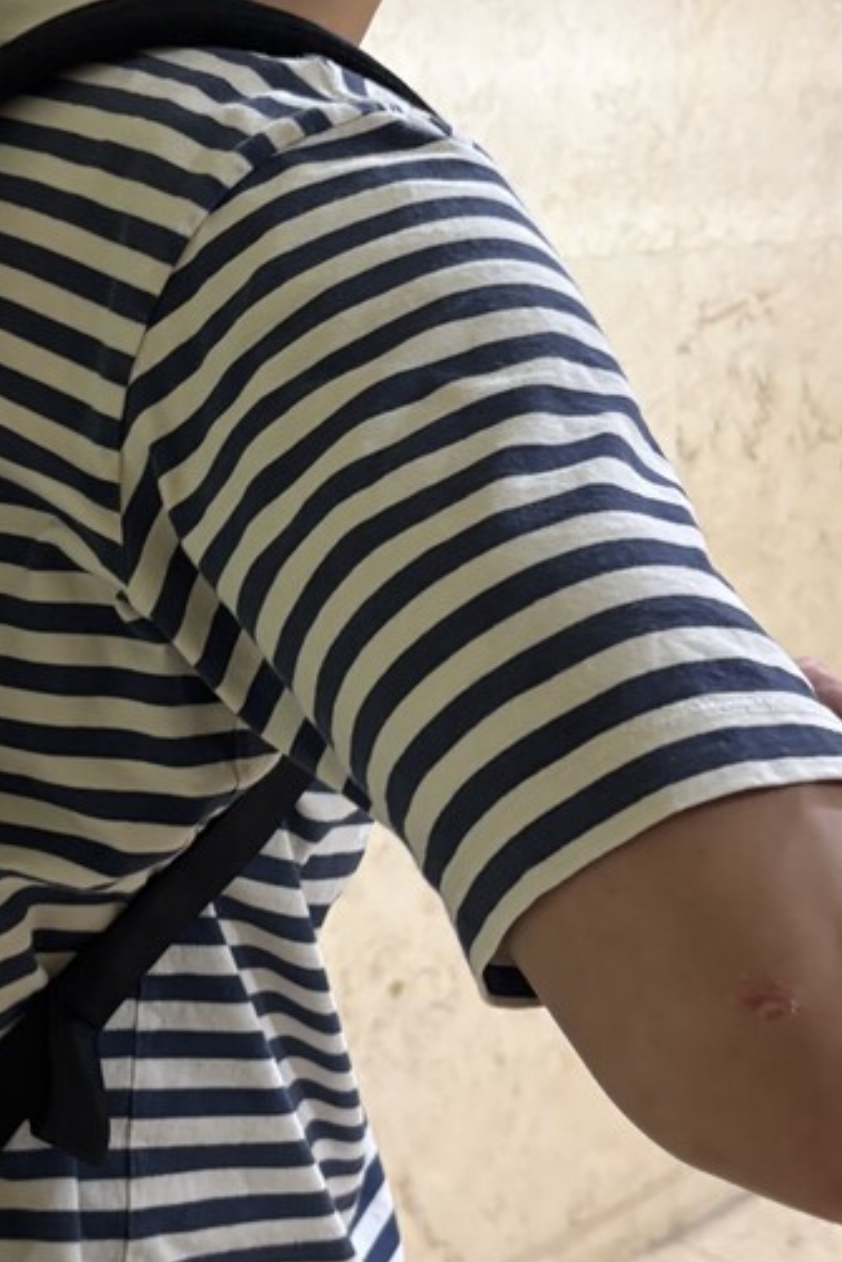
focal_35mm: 56
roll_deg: +2.4
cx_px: 123
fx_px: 1963
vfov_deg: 35.5
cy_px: 515
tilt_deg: -8.5
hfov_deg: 23.7
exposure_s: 1/40
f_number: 1.6
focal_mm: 5.96
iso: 400
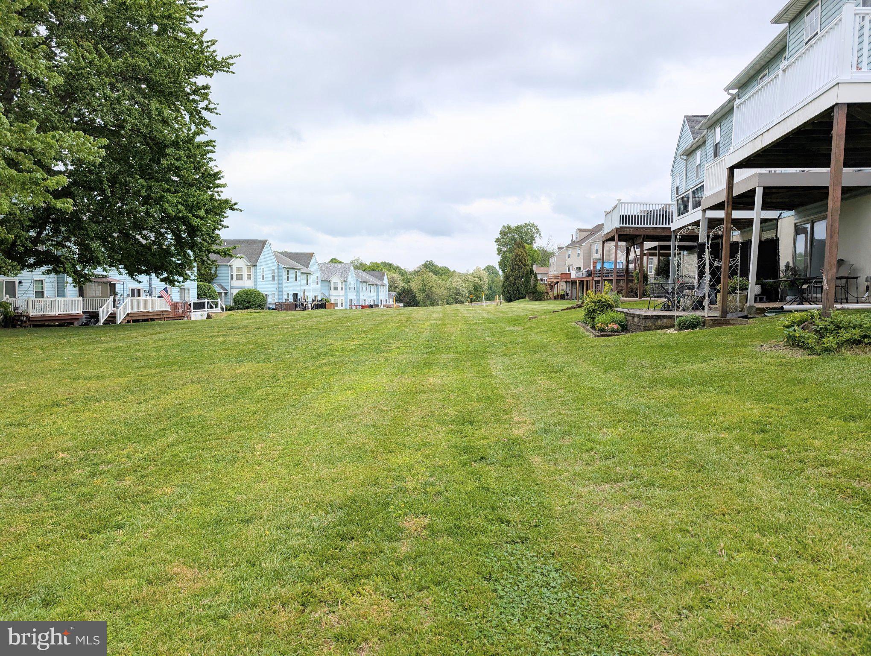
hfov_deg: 71.5
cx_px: 436
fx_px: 605
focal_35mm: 24
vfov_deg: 56.9
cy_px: 328
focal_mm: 6.9
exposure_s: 1/499
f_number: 1.68
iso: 21
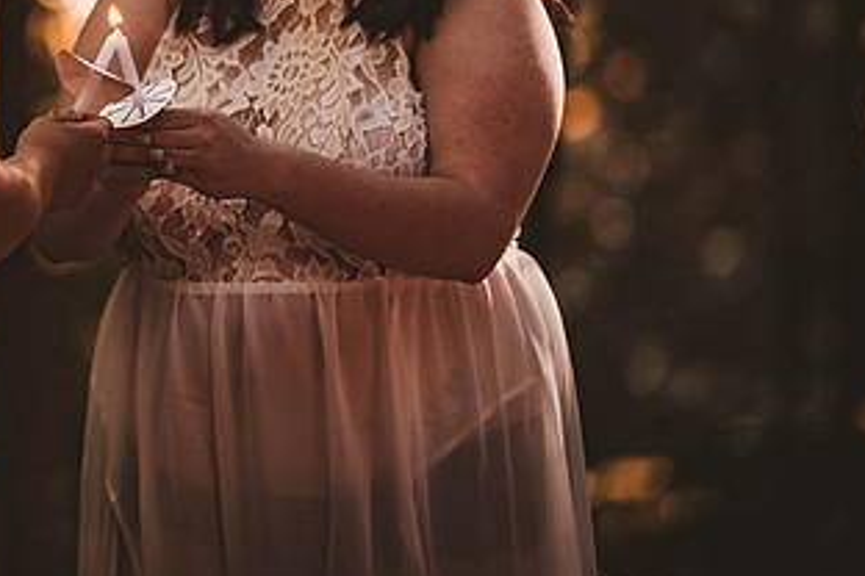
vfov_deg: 4.6
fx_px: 7136
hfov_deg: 6.9
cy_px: 62
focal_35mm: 297
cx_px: 147
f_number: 2.8
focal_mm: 160
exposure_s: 1/1000
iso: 640
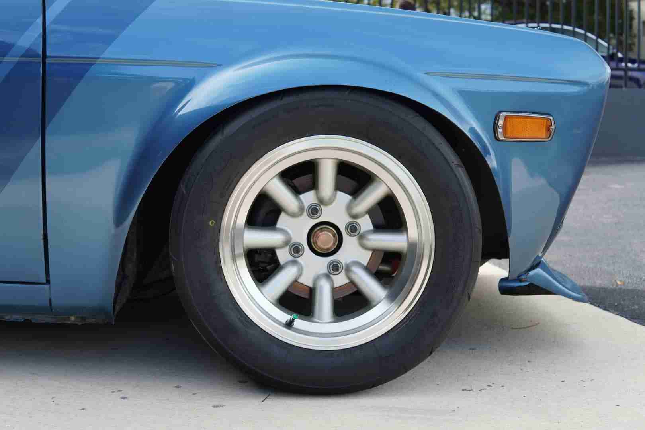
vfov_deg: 29.9
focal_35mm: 45
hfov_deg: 43.6
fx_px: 806
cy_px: 215
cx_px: 322
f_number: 4.5
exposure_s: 1/80
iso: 100
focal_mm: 30
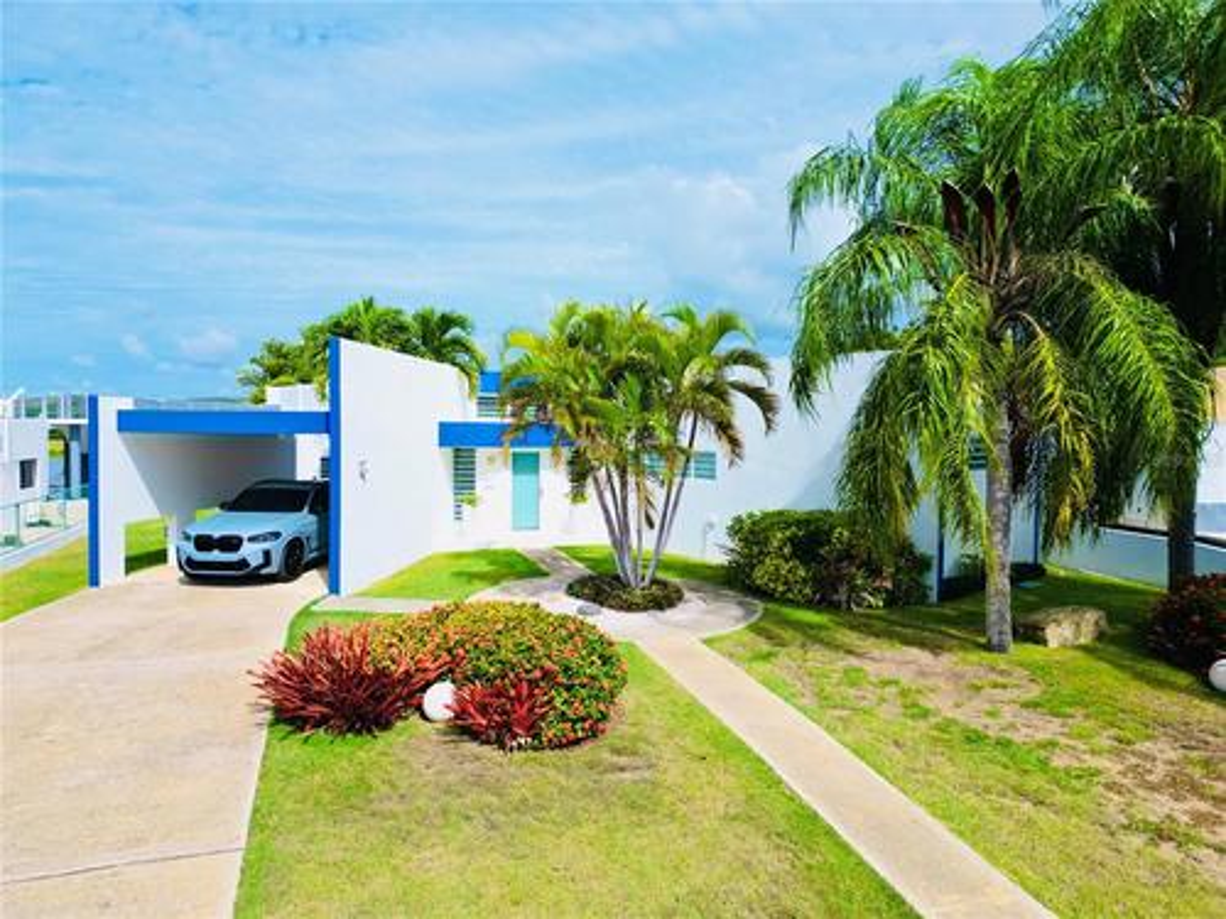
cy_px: 460
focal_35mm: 24
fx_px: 850
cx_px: 613
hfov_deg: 71.6
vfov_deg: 56.8
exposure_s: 1/5000
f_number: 1.7
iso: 110
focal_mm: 6.72
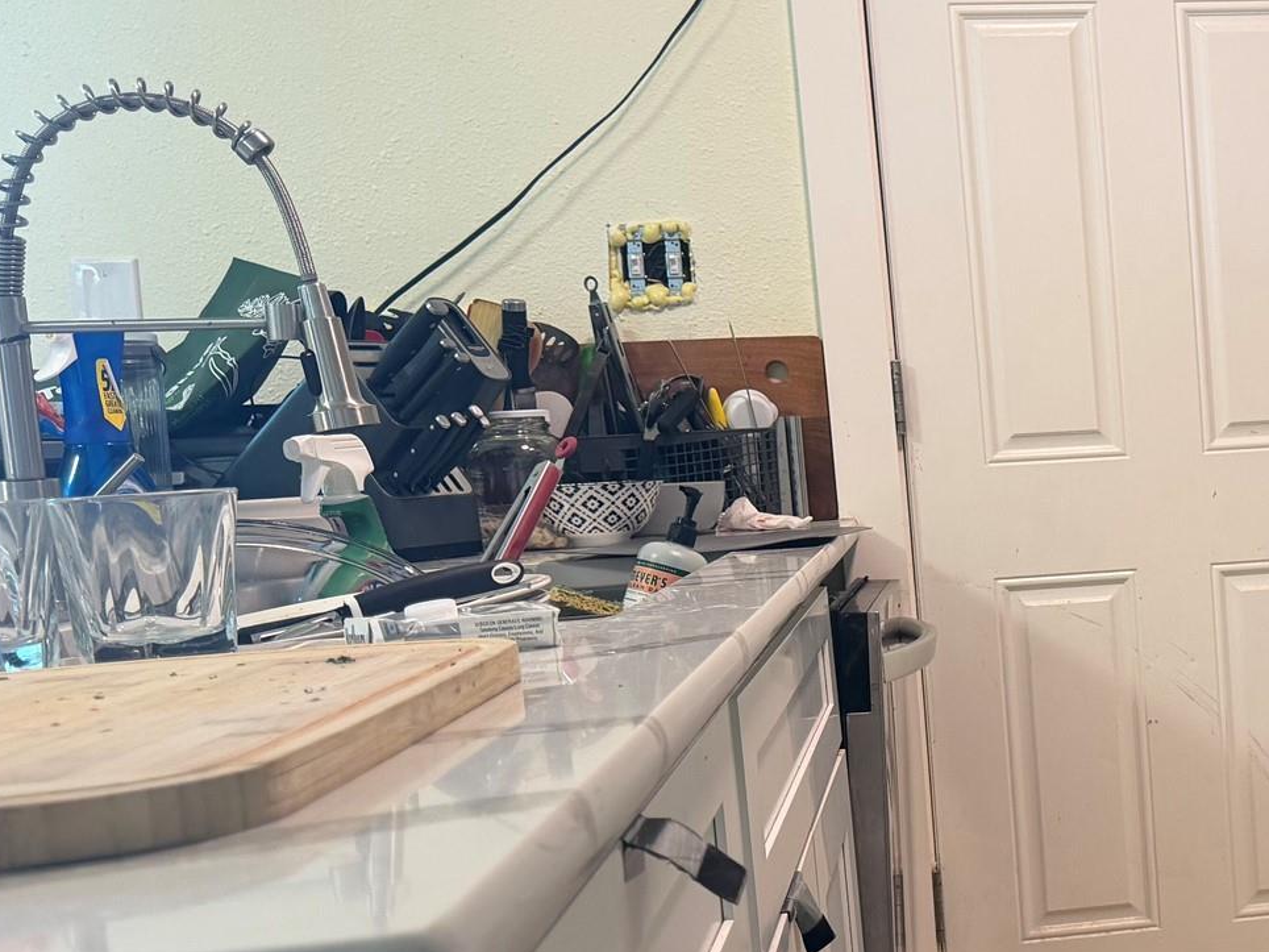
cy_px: 621
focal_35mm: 51
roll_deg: +3.5
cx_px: 1293
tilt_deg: -5.9
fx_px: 1870
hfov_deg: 33.9
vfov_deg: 28.4
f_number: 1.78
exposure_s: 1/97
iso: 200
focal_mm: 6.76
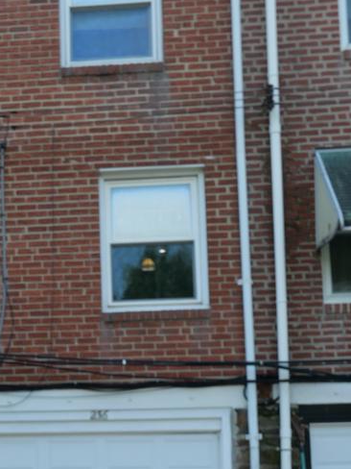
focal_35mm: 62
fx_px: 838
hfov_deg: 22.6
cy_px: 409
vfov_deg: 30.0
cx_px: -11
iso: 200
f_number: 5.6
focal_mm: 12.7
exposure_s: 1/125
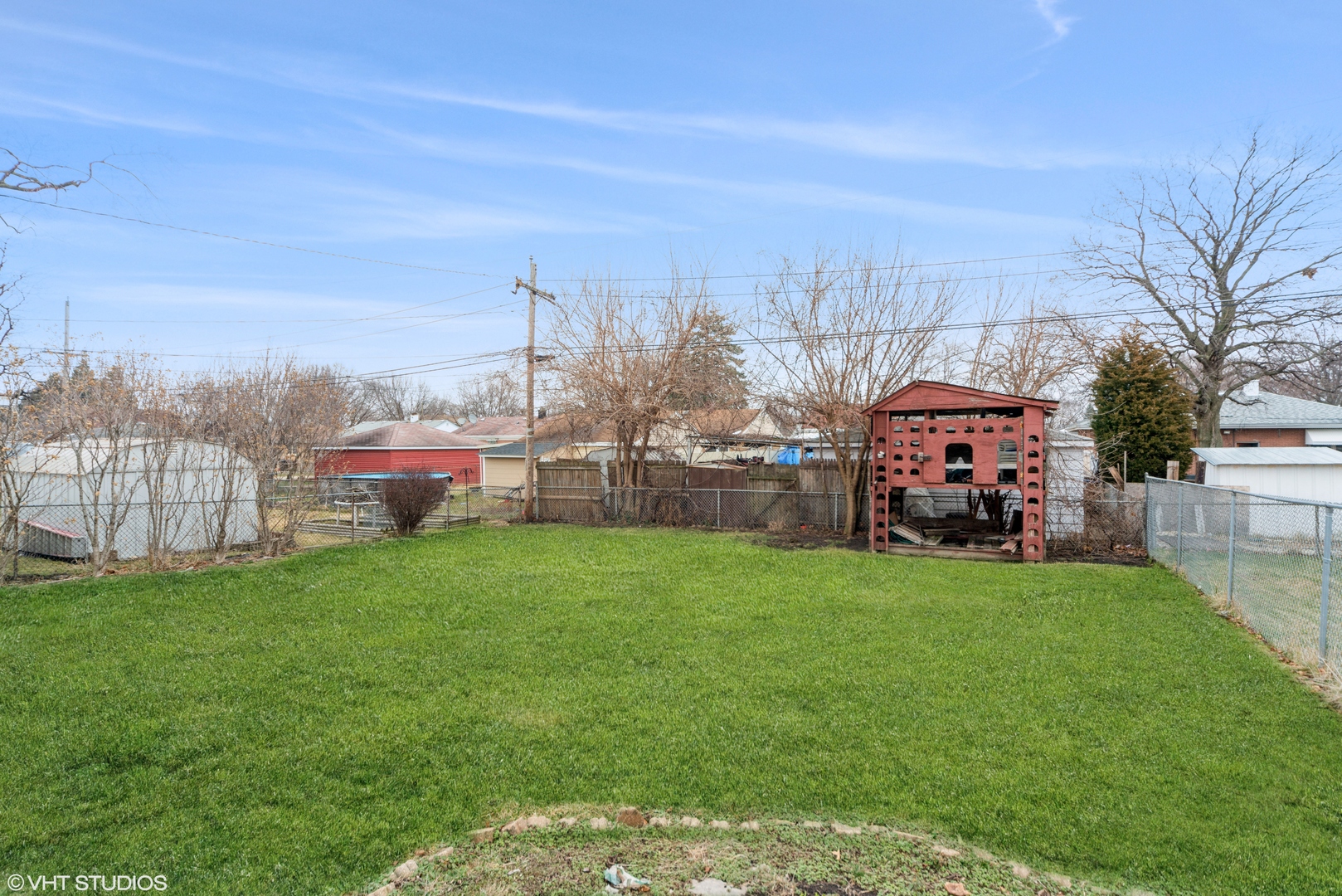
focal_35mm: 18
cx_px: 671
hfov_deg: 90.0
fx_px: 671
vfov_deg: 67.4
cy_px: 448
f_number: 8
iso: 400
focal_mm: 18
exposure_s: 1/160
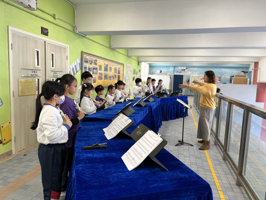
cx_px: 133
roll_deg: -2.0
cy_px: 100
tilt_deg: -6.2
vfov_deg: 53.1
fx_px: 200
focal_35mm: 26
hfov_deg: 67.3
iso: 100
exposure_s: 1/121
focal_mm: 5.7
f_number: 1.5
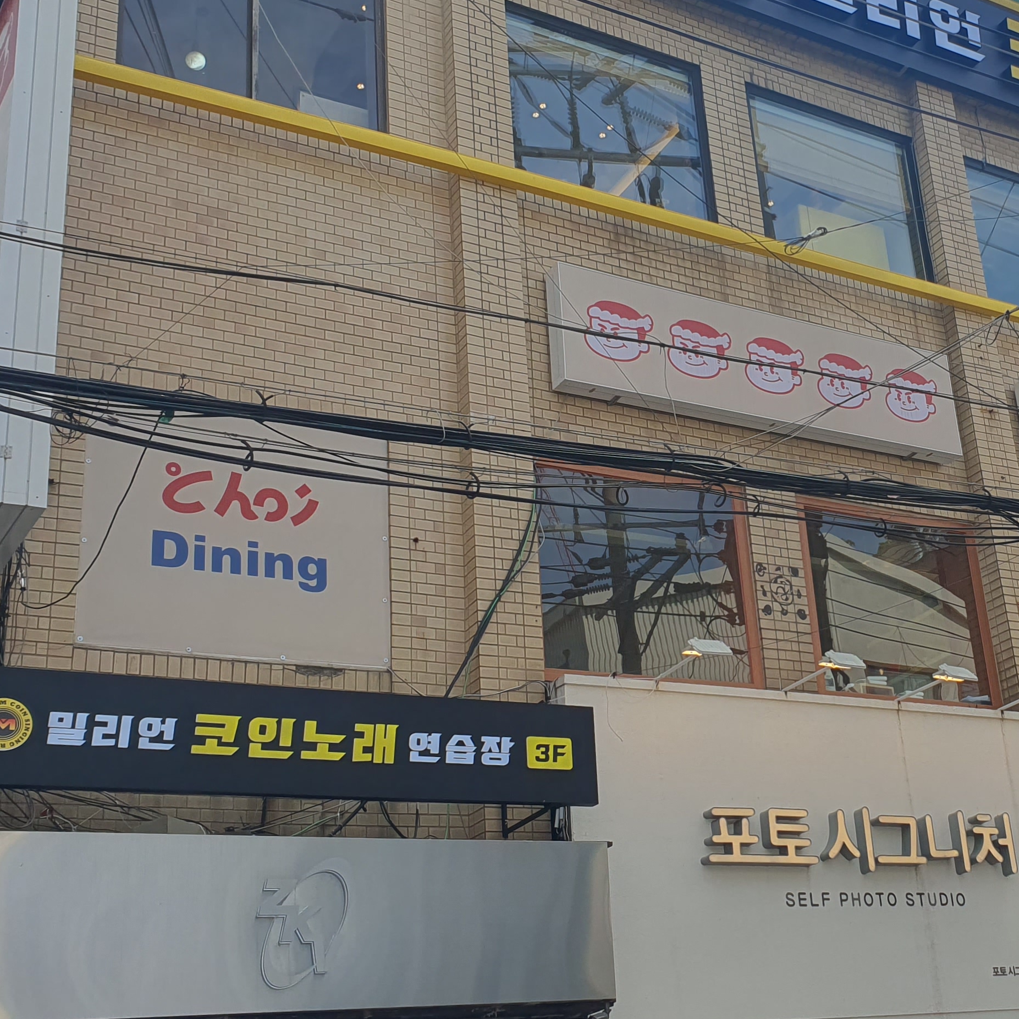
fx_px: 1665
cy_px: 435
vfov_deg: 34.0
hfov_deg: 32.4
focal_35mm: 50
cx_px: 906
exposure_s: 1/2168
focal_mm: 4.3
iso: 50
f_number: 2.4
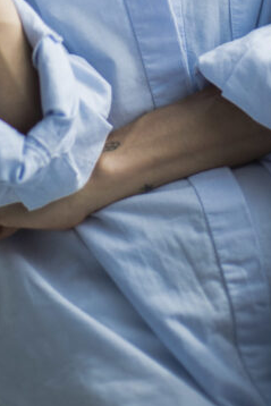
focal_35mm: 161
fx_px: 1816
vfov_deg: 12.1
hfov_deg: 8.5
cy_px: -230
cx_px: 160
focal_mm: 50
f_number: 2.2
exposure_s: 1/2500
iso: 320
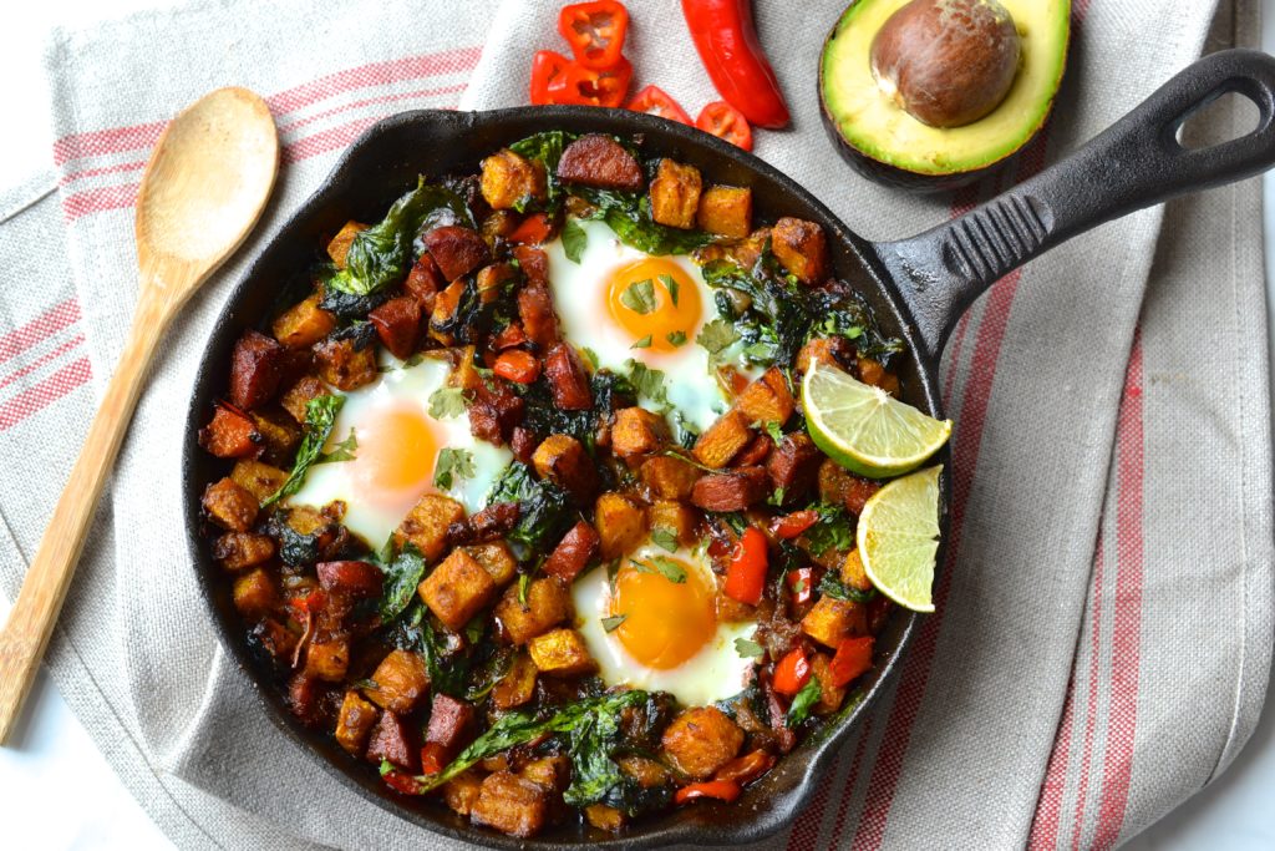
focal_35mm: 60
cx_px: 638
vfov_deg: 22.6
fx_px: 2125
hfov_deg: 33.4
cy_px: 426
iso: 400
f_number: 5.6
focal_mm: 40
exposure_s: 1/125
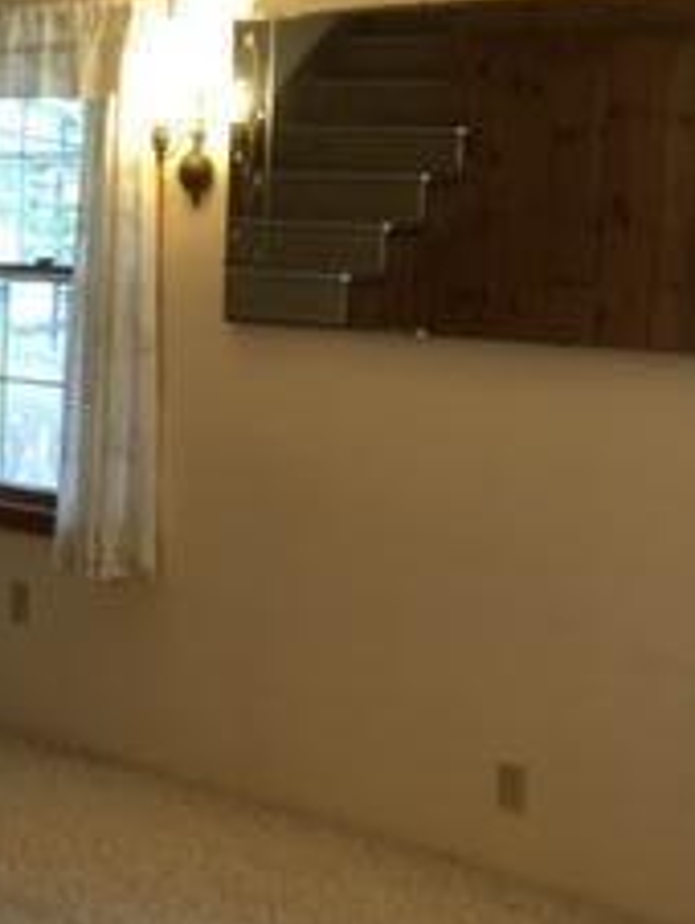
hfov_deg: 16.9
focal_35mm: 82
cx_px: -237
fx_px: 2191
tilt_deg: -8.3
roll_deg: -0.4
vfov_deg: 23.8
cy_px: 446
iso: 80
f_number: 2.2
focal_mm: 4.15
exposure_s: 1/30
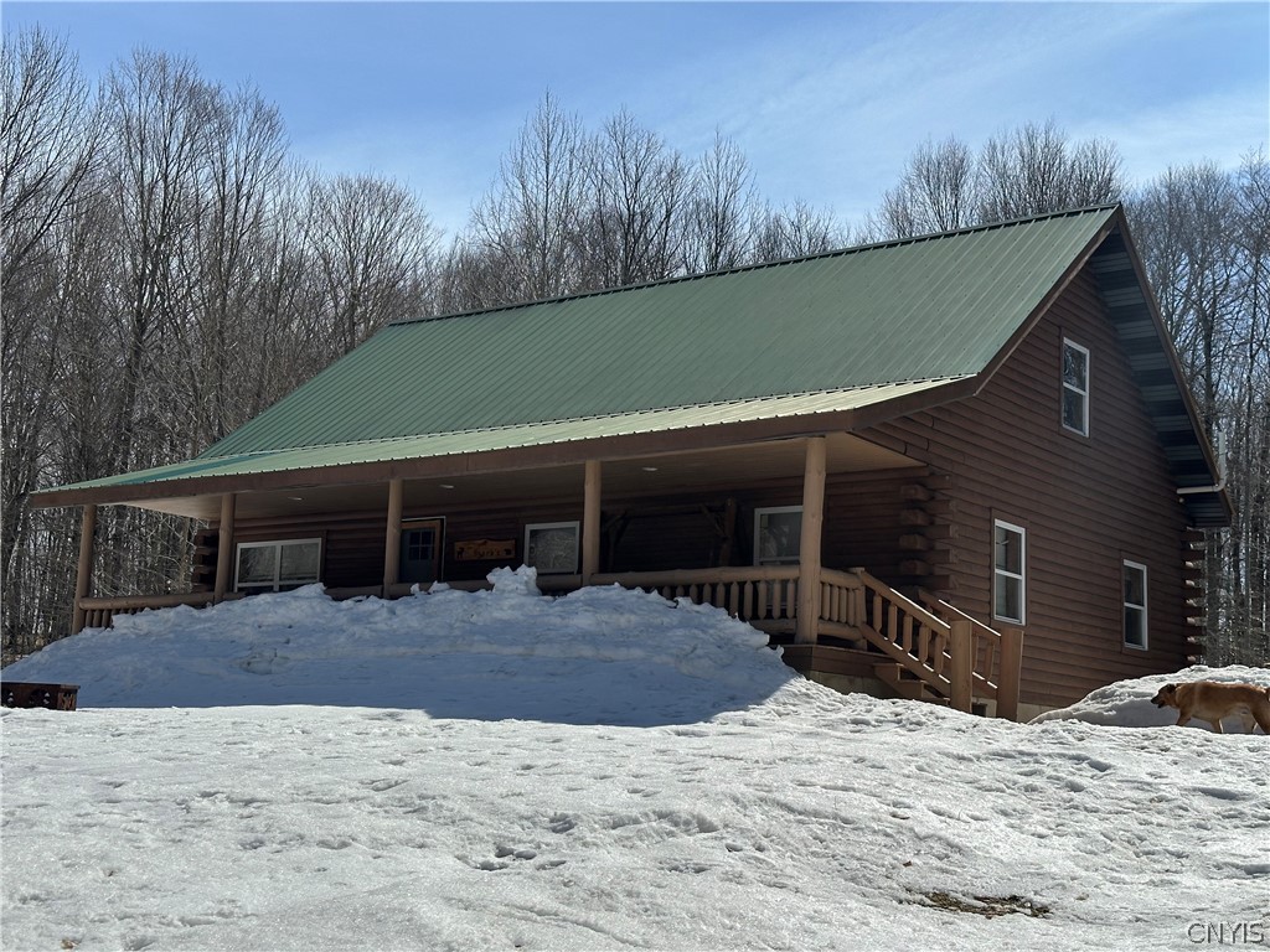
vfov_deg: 30.3
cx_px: 635
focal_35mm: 48
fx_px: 1761
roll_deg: -2.7
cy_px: 476
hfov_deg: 39.7
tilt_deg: +9.8
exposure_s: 1/8197
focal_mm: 6.86
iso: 64
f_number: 1.78
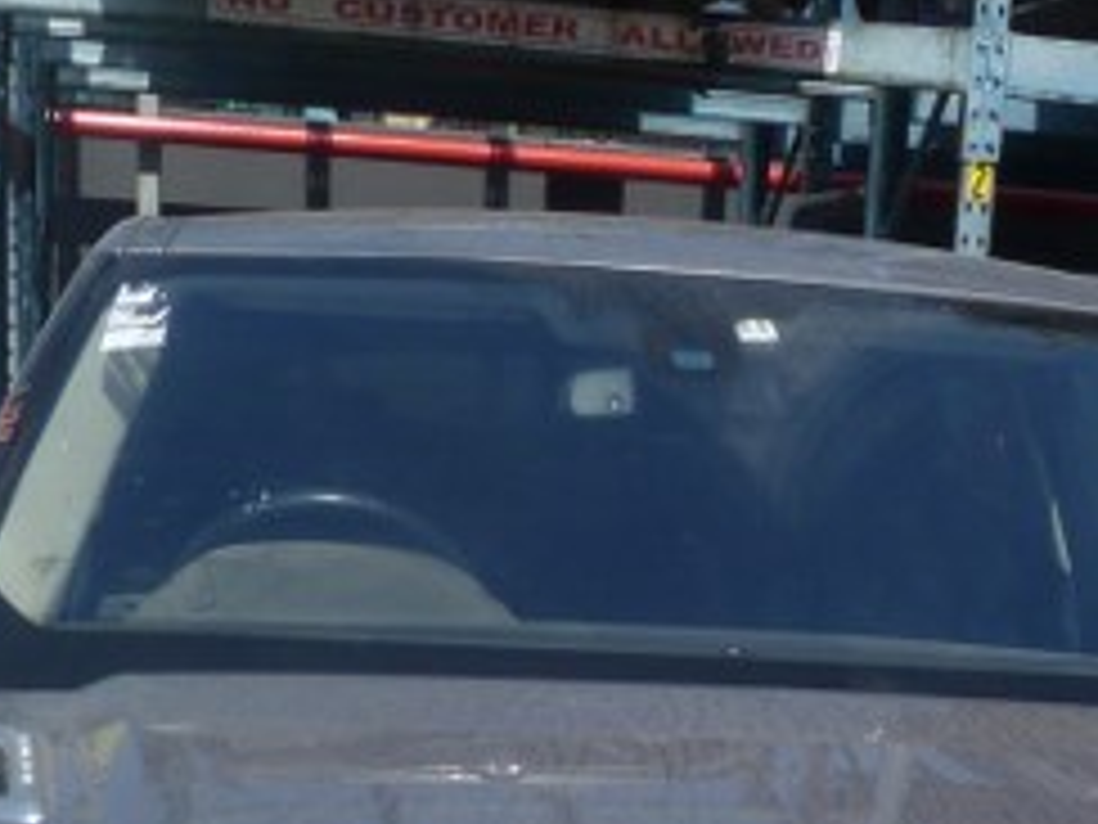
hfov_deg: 23.7
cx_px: 720
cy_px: 1162
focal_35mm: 82
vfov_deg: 16.7
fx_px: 2601
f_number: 5.6
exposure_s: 1/320
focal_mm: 4.5
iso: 80
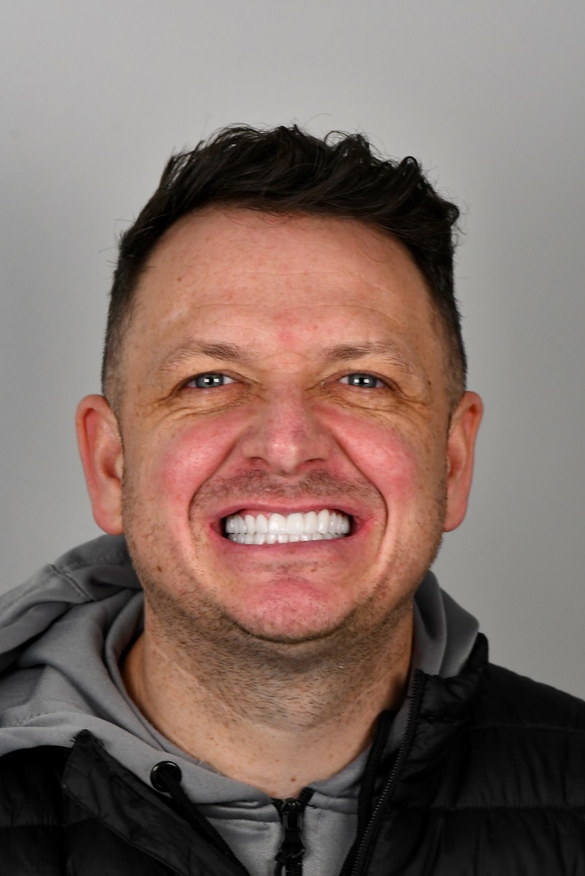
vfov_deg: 12.3
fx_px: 4067
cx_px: 276
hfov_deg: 8.2
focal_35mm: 167
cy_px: 462
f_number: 14
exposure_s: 1/100
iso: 1600
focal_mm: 105
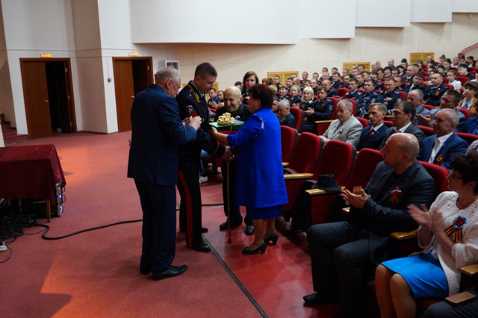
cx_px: 239
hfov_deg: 59.5
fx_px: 418
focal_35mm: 32
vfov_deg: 41.7
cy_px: 159
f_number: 4.5
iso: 3200
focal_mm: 21
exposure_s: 1/30
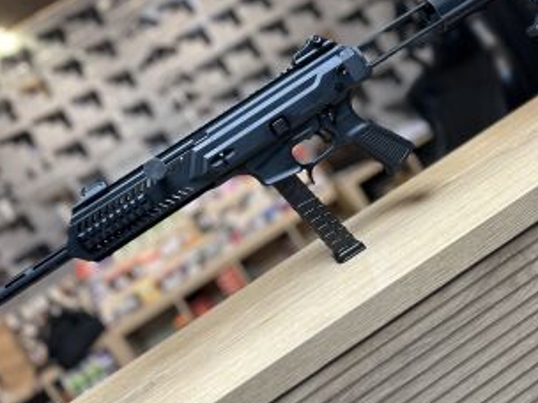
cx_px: 240
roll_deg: +31.6
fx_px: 544
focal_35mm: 35
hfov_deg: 52.5
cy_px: 162
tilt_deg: -4.2
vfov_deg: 40.5
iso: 64
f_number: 1.5
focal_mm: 5.7
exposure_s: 1/50
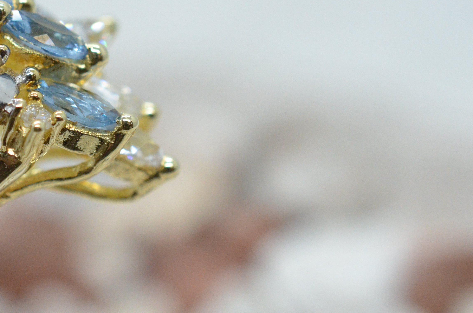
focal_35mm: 129
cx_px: 29
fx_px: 1691
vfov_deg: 10.6
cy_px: 116
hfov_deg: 15.7
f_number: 6.3
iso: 2500
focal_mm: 40
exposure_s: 1/1000
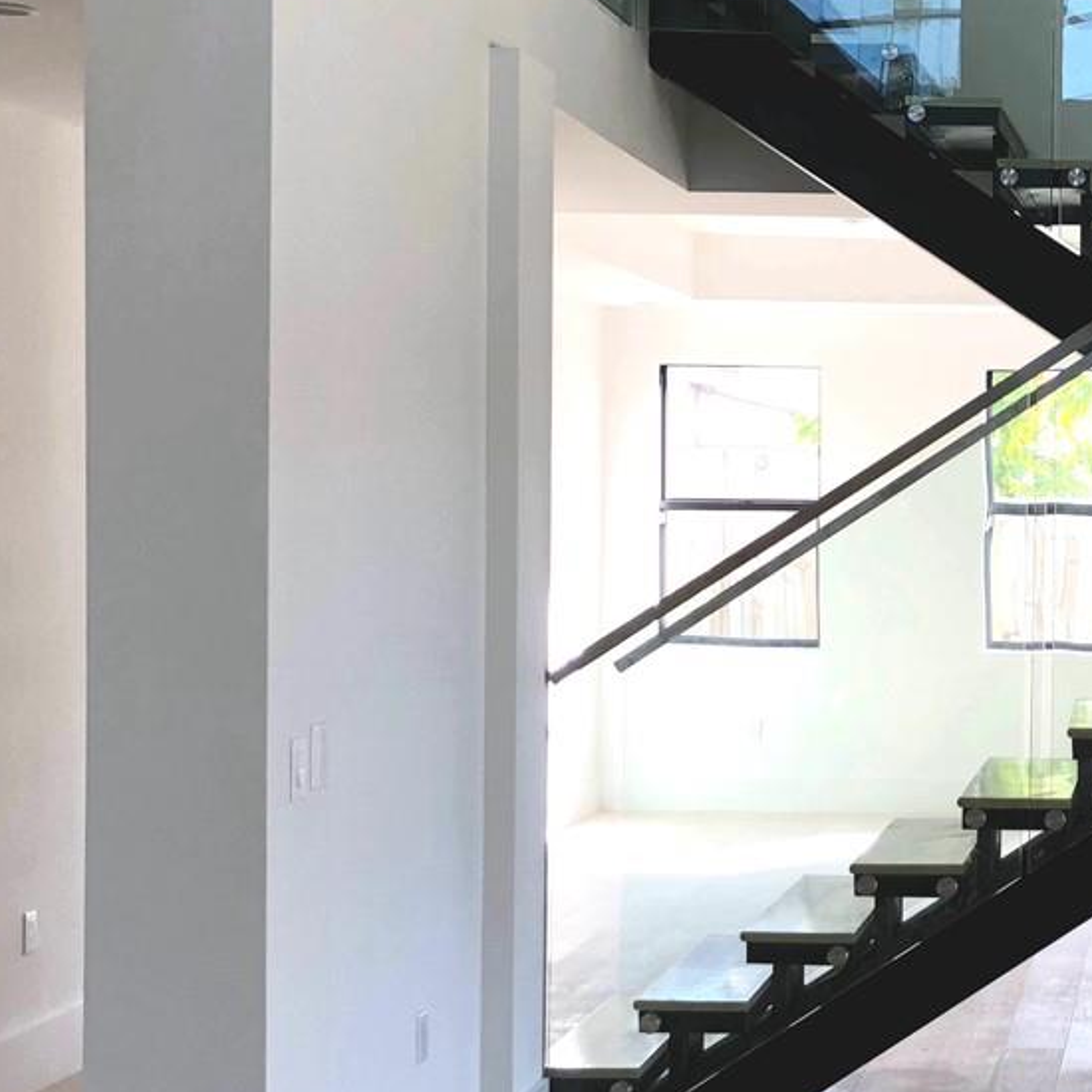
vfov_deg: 24.0
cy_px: 588
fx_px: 2570
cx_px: 1183
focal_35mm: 72
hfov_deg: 22.7
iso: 40
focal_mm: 4
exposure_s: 1/120
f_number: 1.8
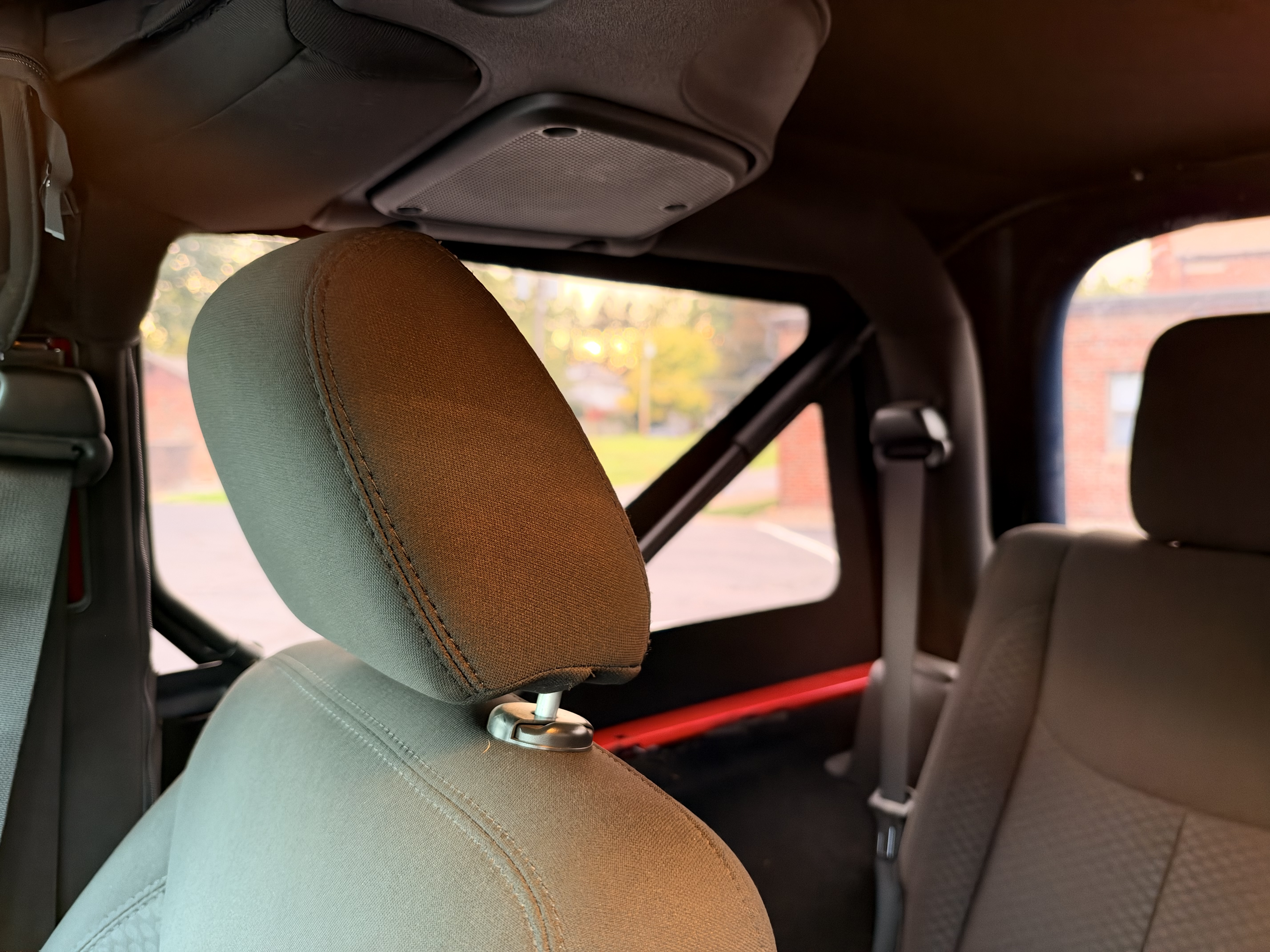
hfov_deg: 71.6
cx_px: 635
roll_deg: +1.0
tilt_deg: -2.0
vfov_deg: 56.8
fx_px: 881
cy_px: 476
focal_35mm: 24
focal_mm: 6.93
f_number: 1.48
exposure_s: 1/43
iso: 500
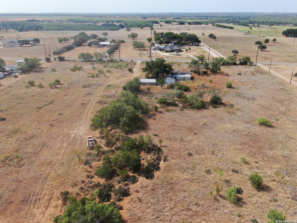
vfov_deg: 45.4
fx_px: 266
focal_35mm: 31
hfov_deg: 58.4
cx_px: 148
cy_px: 112
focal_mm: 5.33
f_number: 3.1
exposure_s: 1/800
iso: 100
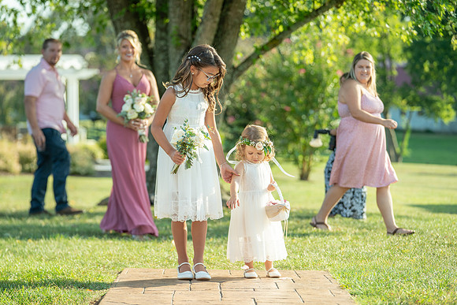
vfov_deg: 10.0
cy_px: 152
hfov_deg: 15.0
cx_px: 228
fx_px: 1739
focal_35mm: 137
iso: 100
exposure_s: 1/500
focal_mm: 137
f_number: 4
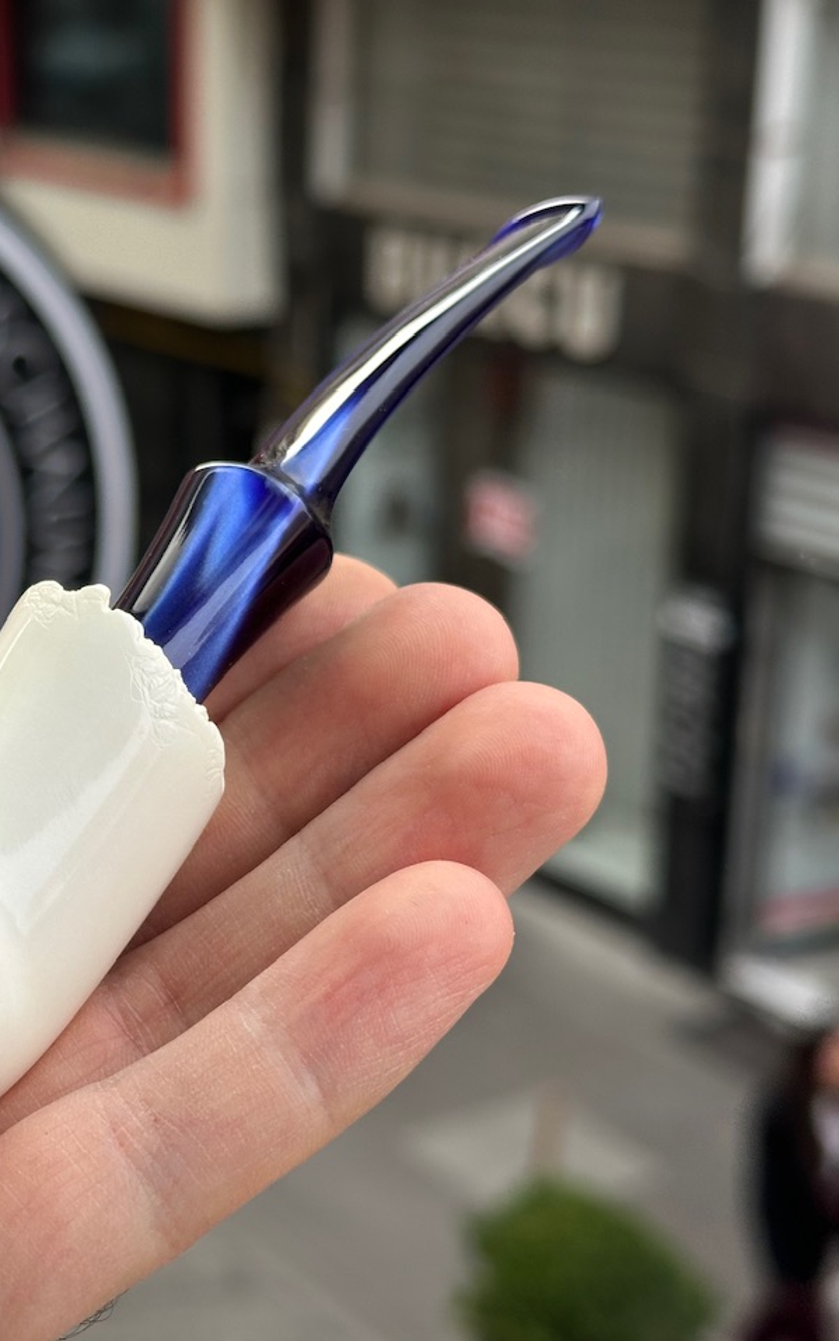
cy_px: 670
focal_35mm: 68
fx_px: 2487
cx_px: 32
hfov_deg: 18.7
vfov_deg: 30.2
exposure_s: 1/785
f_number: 1.78
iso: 64
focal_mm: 6.86
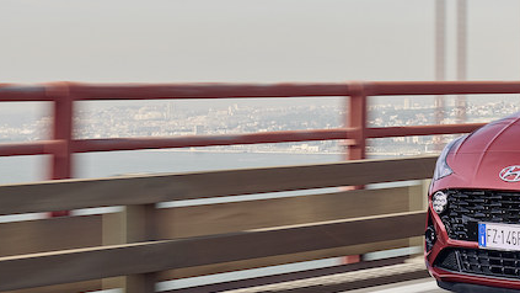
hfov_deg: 20.5
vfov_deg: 12.7
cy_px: 47
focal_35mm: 95
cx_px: 680
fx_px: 1310
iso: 250
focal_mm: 32
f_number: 9
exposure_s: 1/160
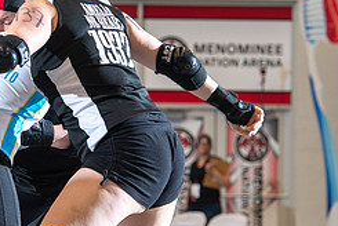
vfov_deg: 4.2
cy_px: 144
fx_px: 3111
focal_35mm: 331
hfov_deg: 6.2
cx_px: 68
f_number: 5.6
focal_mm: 140
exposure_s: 1/160
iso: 500
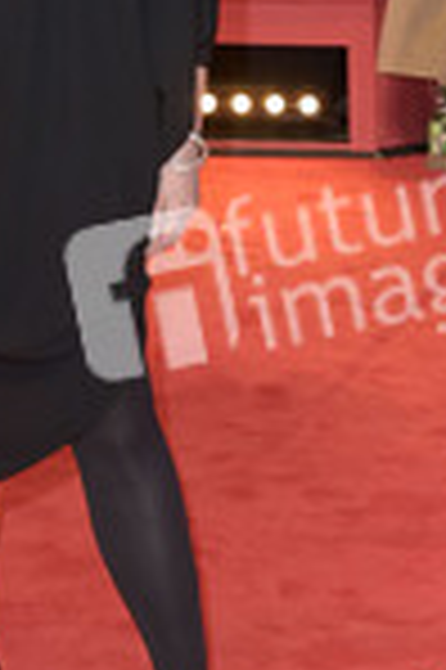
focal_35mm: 118
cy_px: 49
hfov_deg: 11.3
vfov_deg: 17.1
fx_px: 2198
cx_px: -113
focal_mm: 44
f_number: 5.6
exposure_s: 1/160
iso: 1000
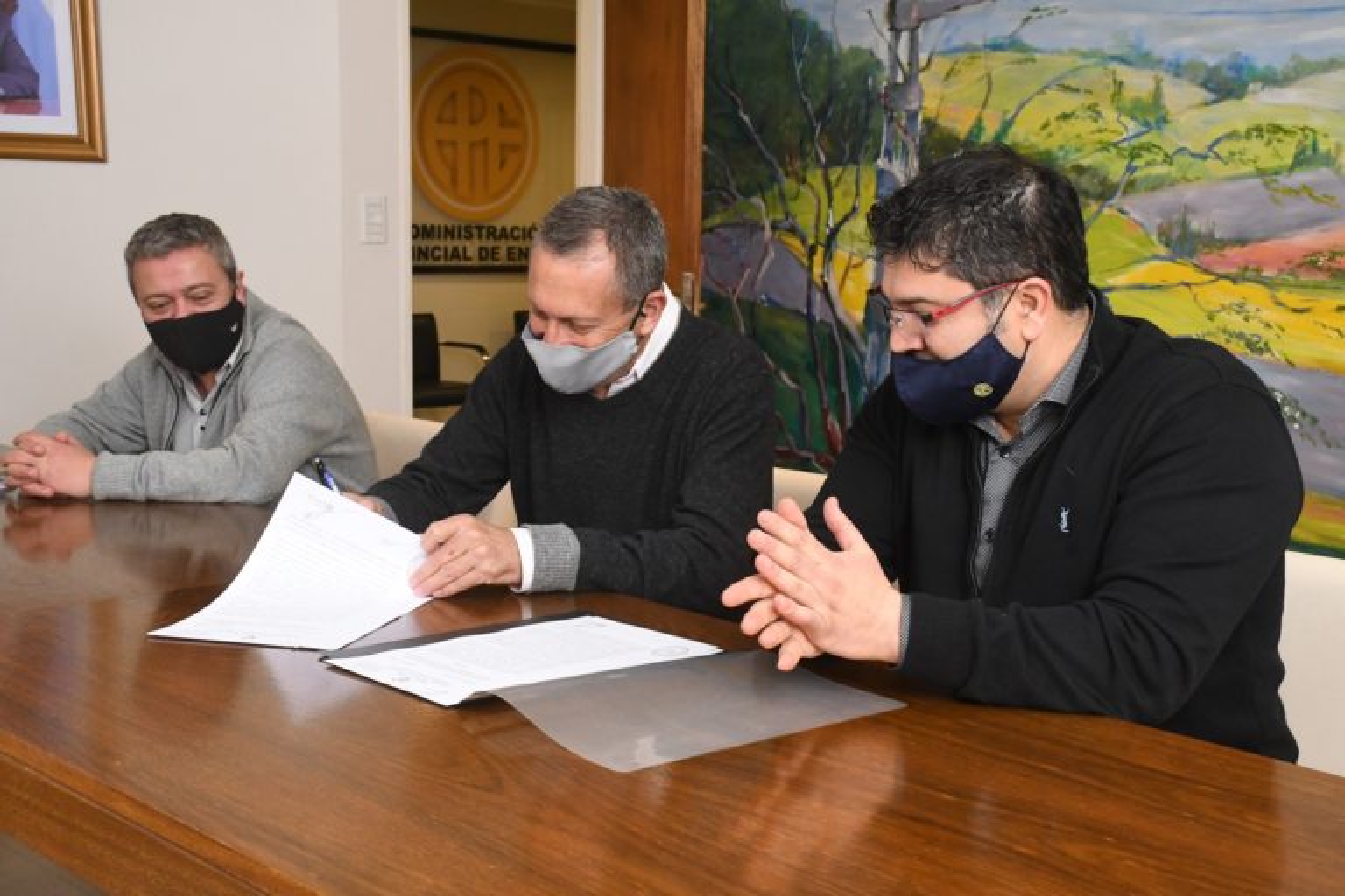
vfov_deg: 28.1
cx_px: 672
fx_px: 1793
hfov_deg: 41.1
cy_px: 448
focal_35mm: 48
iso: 3200
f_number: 8
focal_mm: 32
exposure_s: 1/200
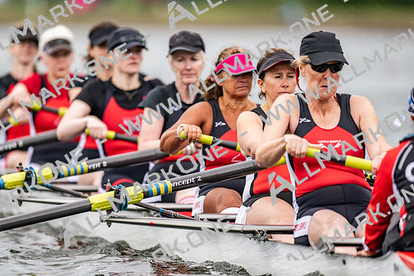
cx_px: 207
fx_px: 6901
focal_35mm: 600
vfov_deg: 2.3
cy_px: 138
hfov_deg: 3.4
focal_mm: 600
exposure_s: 1/2500
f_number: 4
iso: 560
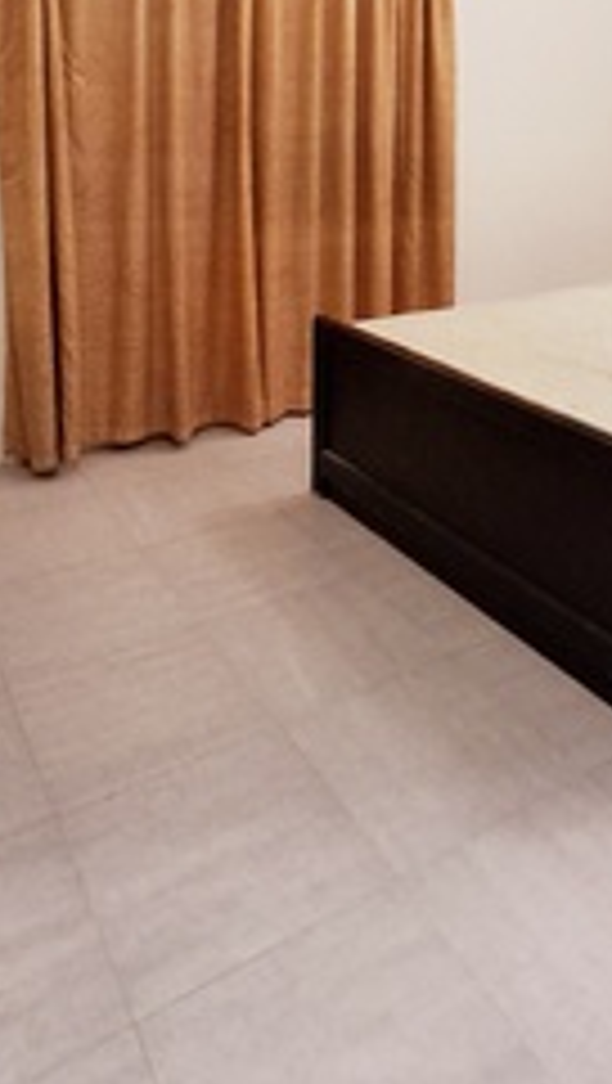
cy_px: 173
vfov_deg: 54.2
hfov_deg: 35.4
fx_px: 950
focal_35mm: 33
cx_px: 407
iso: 200
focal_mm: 1.64
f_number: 2.2
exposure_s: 1/50
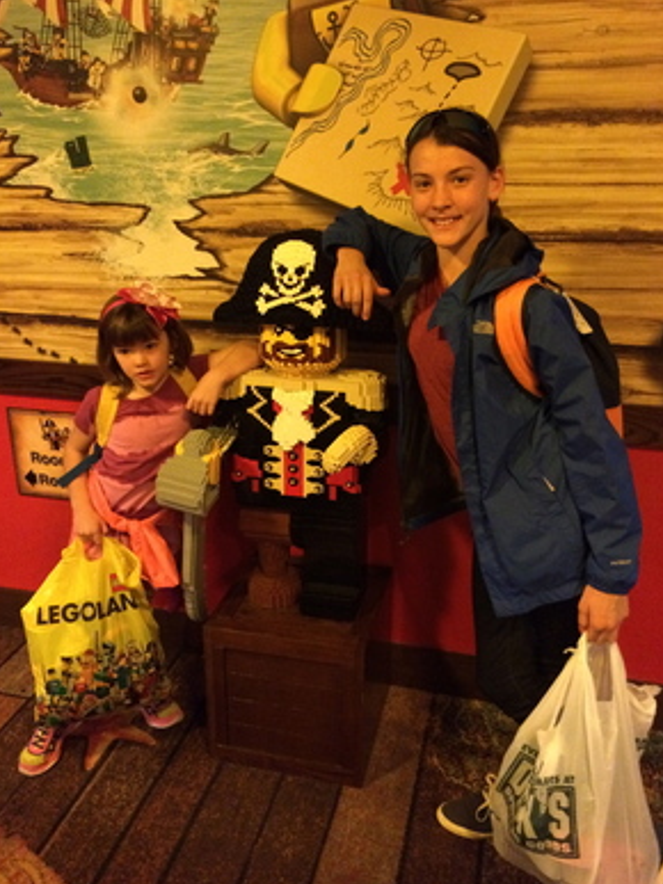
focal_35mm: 31
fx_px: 792
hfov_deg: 45.4
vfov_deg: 58.4
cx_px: 327
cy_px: 439
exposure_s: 1/15
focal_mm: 4.12
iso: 640
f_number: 2.2
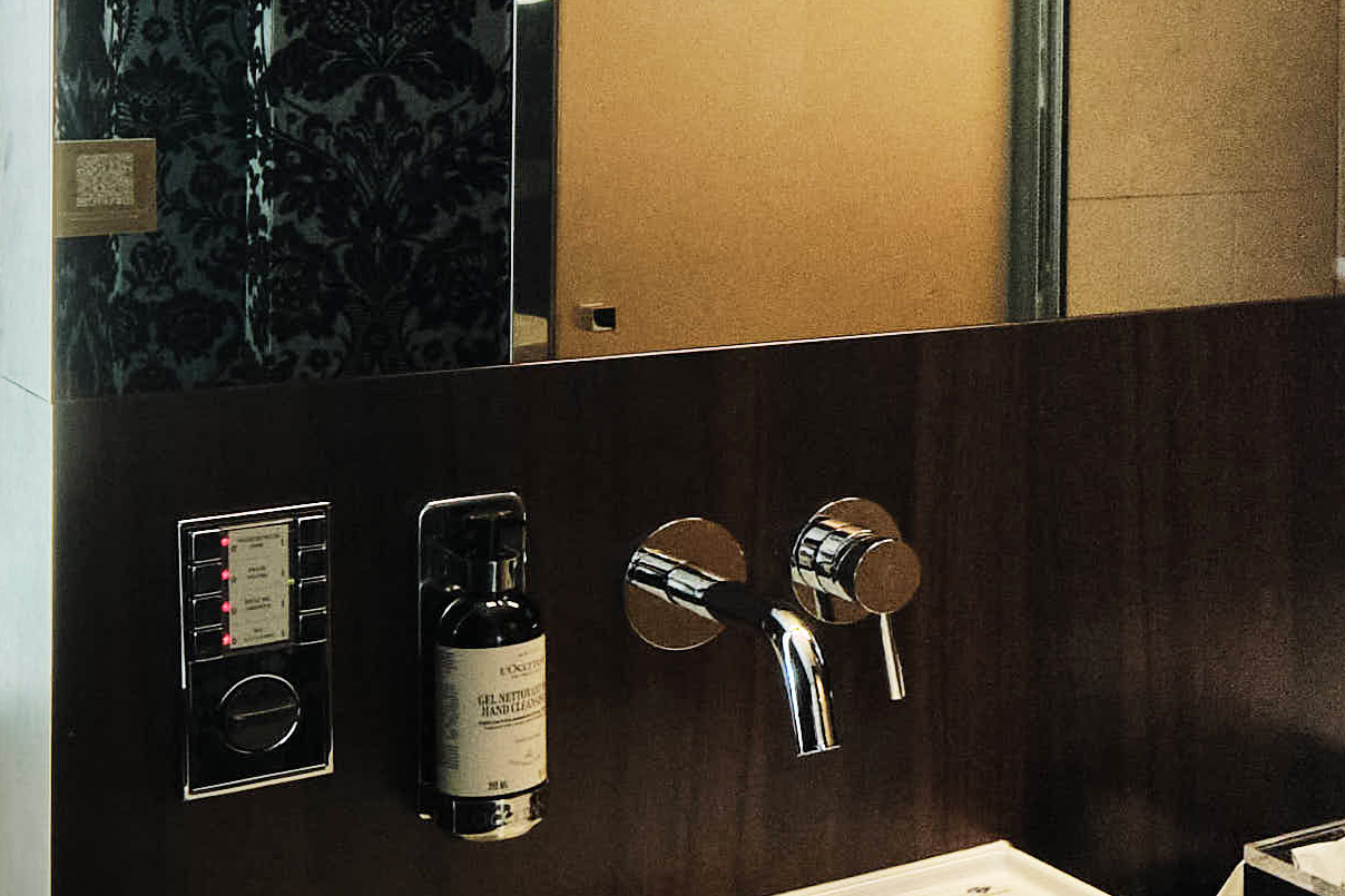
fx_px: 2316
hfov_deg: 30.3
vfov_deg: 21.0
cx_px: 1324
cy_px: -58
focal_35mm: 62
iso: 400
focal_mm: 8
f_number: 8
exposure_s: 1/50
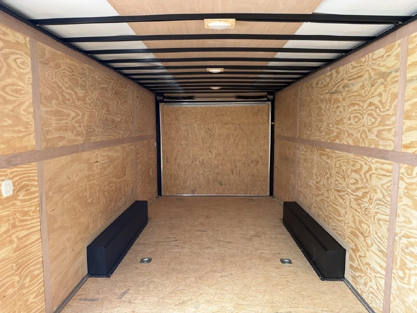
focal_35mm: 24
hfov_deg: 71.6
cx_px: 208
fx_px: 289
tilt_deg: -7.0
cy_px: 156
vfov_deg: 56.8
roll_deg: +0.9
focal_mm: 6.76
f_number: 1.78
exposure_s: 1/121
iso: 125
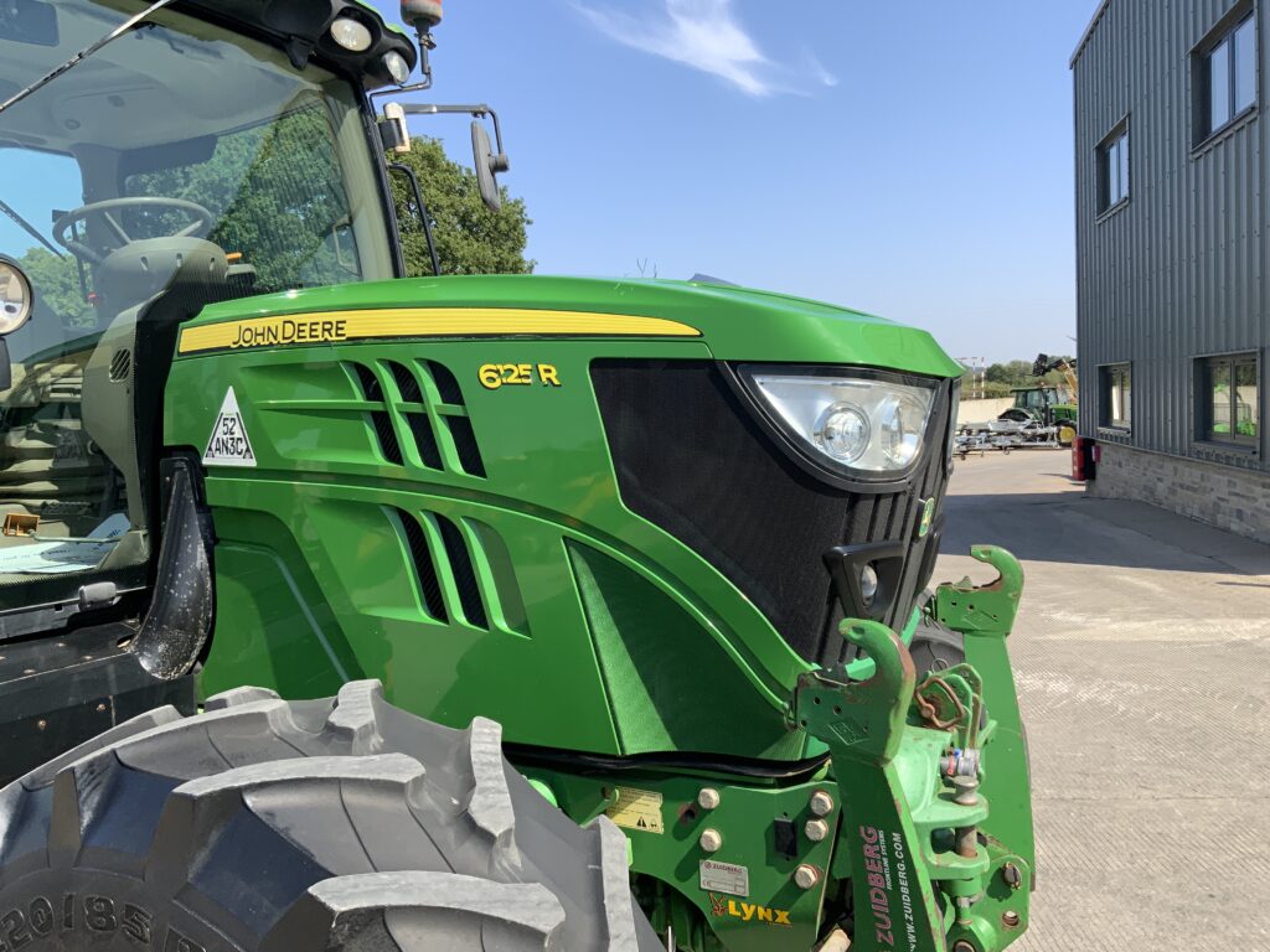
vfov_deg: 48.2
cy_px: 476
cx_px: 635
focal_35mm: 29
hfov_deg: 61.7
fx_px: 1064
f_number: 1.8
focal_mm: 3
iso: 16
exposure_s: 1/1144
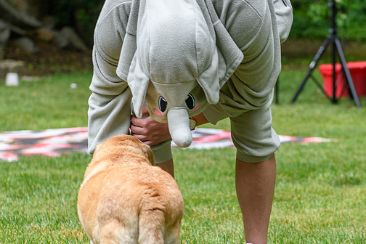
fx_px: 1759
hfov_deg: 11.9
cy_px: 134
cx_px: 267
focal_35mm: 173
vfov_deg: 7.9
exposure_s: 1/125
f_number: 3.5
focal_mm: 70
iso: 200
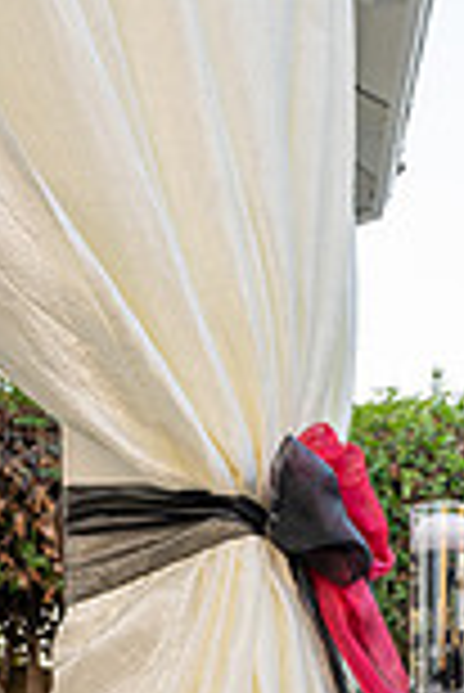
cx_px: 478
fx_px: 1350
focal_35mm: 70
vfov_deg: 24.6
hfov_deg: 18.9
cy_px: 932
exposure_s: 1/160
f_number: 5
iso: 200
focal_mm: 24
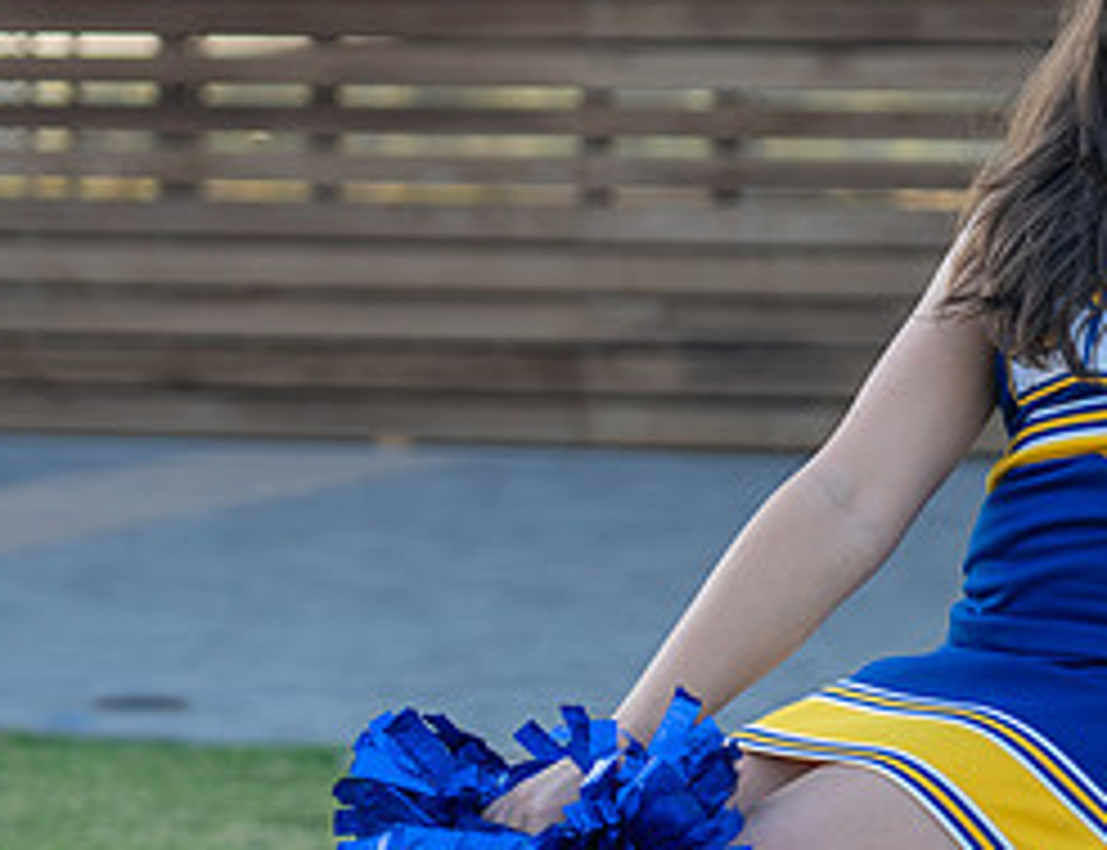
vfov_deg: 7.5
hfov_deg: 9.7
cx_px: 991
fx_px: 6517
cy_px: 560
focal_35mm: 202
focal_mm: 70
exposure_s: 1/400
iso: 125
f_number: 3.2
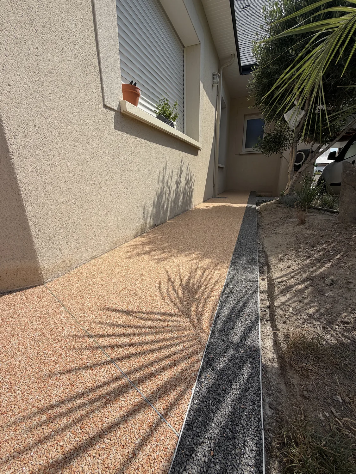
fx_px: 192
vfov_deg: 102.1
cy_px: 237
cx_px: 178
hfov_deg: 85.7
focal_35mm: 14
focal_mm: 2.22
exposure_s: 1/1312
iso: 20
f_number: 2.2
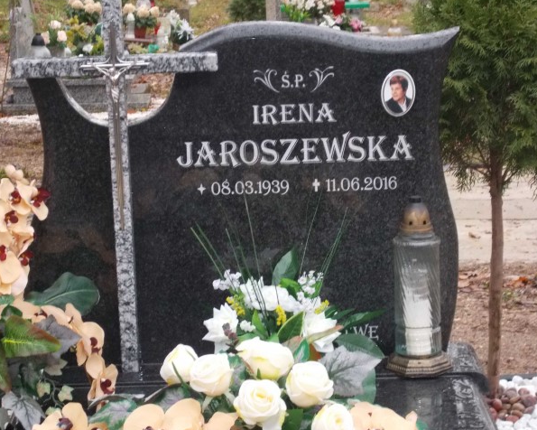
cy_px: 214
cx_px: 257
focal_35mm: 104
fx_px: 1653
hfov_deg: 18.5
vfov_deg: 14.8
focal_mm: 17.6
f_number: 5.5
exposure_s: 1/80
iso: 320
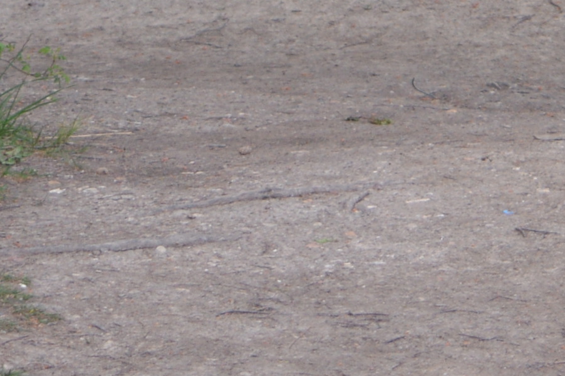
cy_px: -441
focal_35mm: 412
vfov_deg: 3.3
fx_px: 6469
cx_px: 397
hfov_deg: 5.0
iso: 200
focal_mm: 55
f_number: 4.5
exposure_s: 1/250
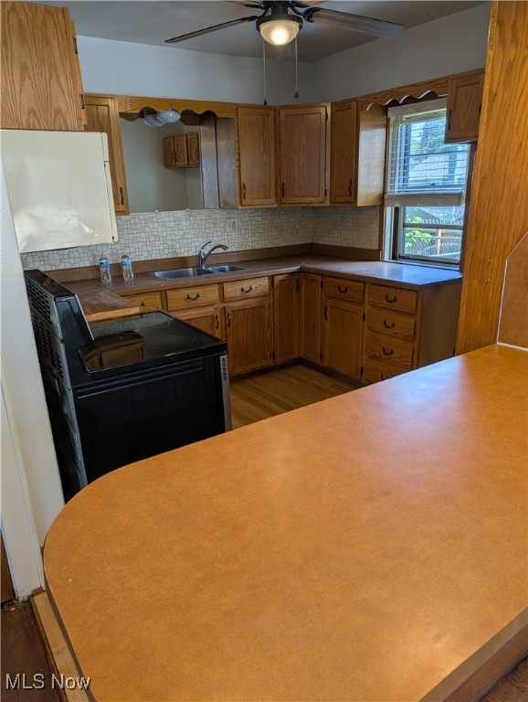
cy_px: 351
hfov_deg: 56.9
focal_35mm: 24
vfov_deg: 71.5
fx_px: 487
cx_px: 264
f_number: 1.68
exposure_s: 1/353
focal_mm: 6.9
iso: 26
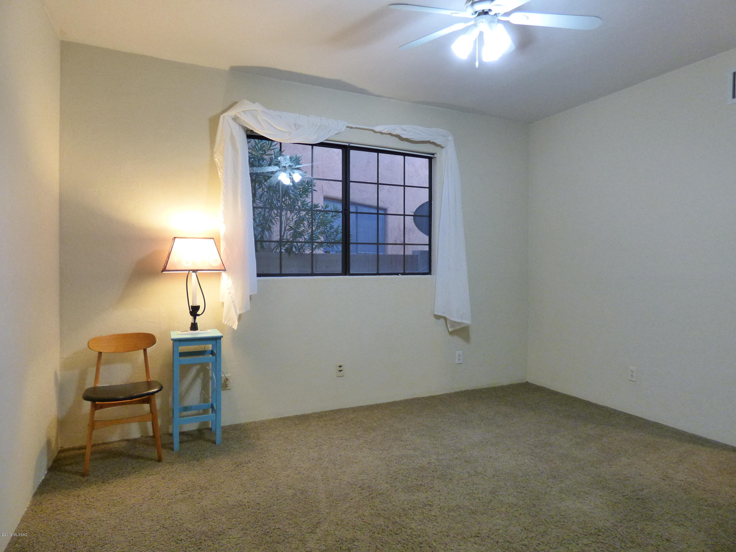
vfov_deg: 66.0
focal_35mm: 20
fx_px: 425
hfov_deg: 81.7
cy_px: 276
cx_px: 368
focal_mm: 3.58
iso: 500
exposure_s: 1/25
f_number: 2.8
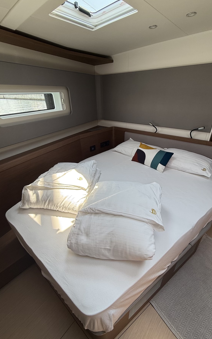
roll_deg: +1.9
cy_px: 177
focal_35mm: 16
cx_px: 111
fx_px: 148
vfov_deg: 97.7
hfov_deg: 71.2
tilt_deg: -29.1
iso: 50
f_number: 2.2
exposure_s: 1/99
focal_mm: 2.22
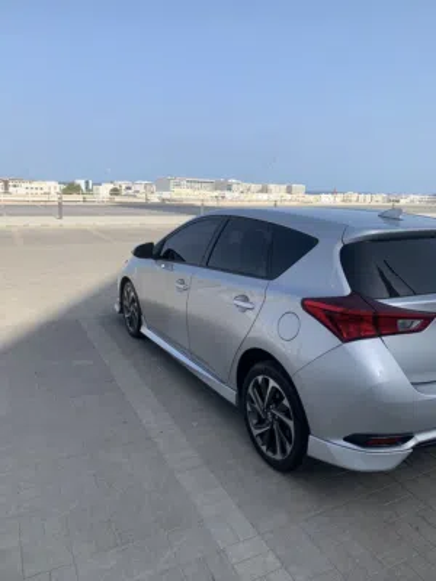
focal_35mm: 26
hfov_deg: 53.1
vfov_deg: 67.3
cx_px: 218
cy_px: 290
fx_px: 437
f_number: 1.8
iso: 25
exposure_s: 1/2033
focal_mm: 4.25
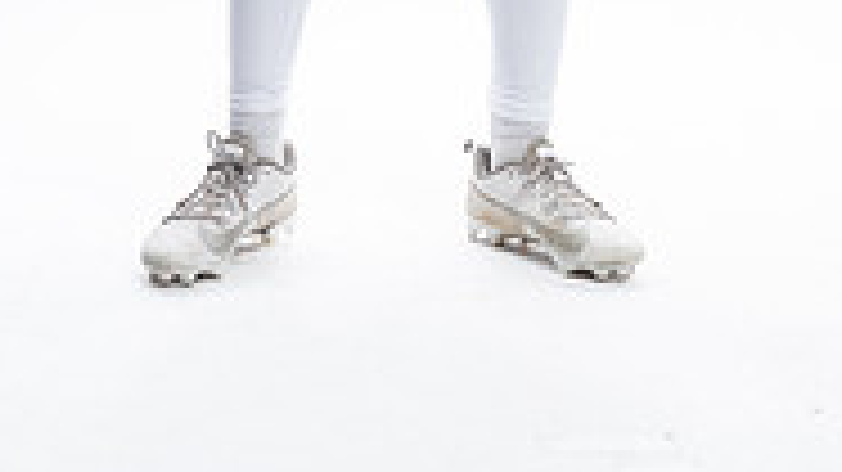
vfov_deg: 8.7
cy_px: -485
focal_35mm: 131
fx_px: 2924
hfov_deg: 16.4
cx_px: 482
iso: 200
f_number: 5.6
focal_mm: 52
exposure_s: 1/250
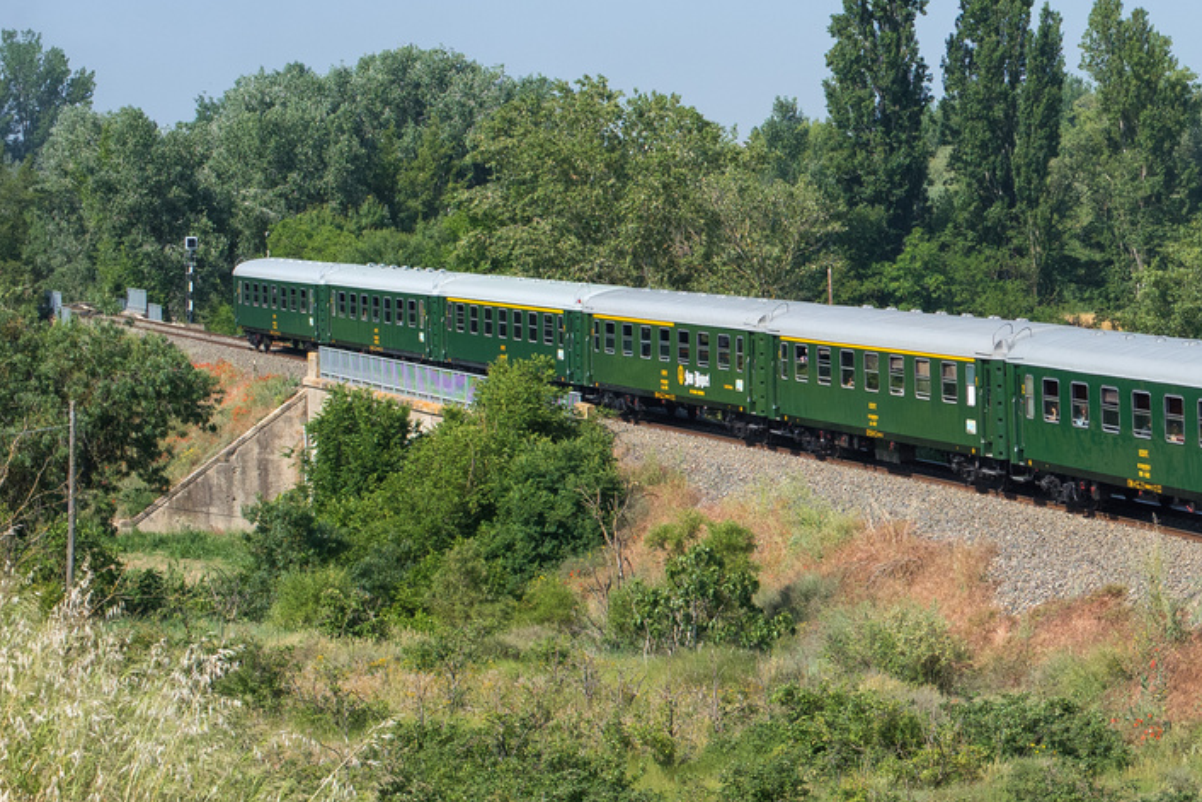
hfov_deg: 14.7
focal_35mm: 136
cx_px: 1331
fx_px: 4542
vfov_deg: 10.1
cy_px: 377
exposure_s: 1/1250
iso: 320
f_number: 7.1
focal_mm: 50
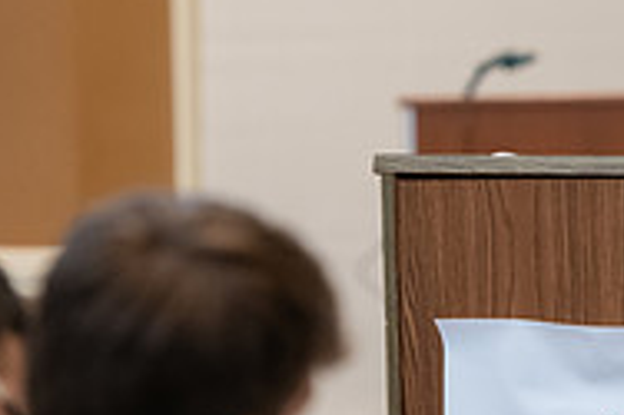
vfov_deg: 3.2
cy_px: 91
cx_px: 578
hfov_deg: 4.8
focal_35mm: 432
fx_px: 7481
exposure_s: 1/160
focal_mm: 140
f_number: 3.2
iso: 1600
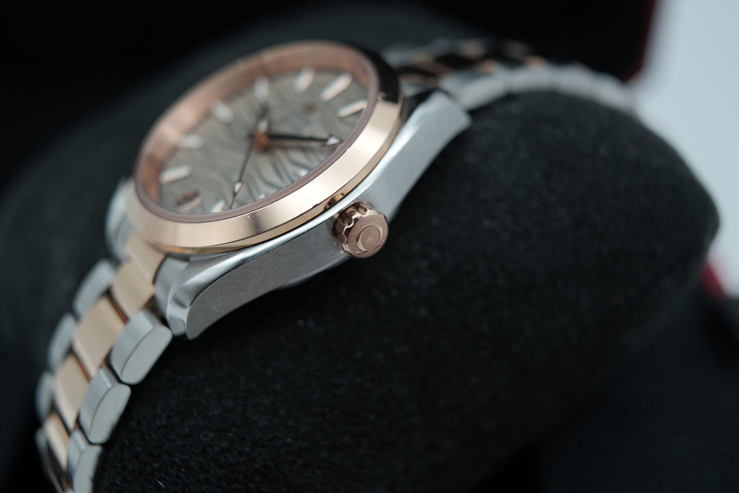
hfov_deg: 54.4
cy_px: 246
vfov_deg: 37.9
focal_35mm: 35
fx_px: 718
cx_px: 370
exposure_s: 1/250
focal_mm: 35
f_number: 5
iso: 400
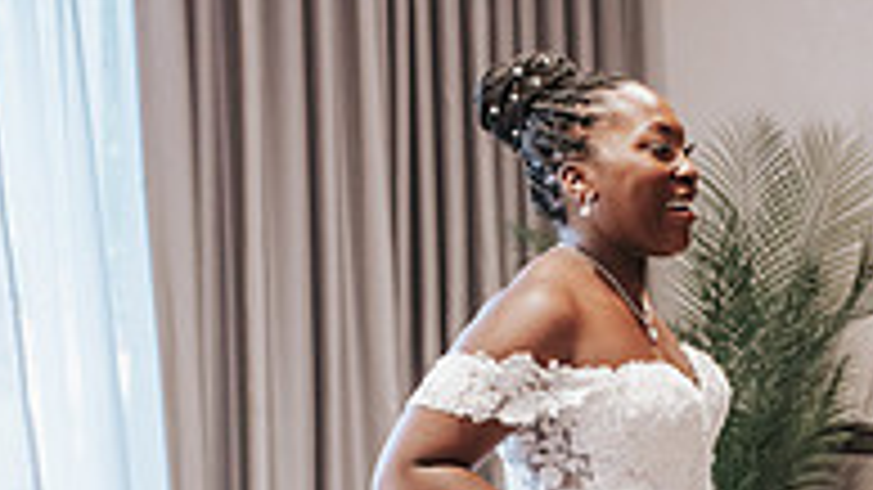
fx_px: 1967
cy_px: 611
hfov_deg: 24.8
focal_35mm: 85
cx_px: 612
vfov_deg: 13.7
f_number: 3.2
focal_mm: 35
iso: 1000
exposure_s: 1/640
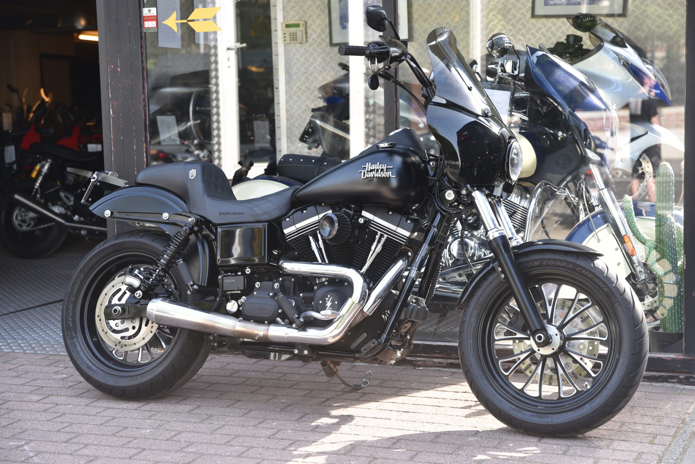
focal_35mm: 70
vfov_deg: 19.5
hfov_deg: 28.8
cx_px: 348
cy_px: 232
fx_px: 1352
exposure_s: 1/60
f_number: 4
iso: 100
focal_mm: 70
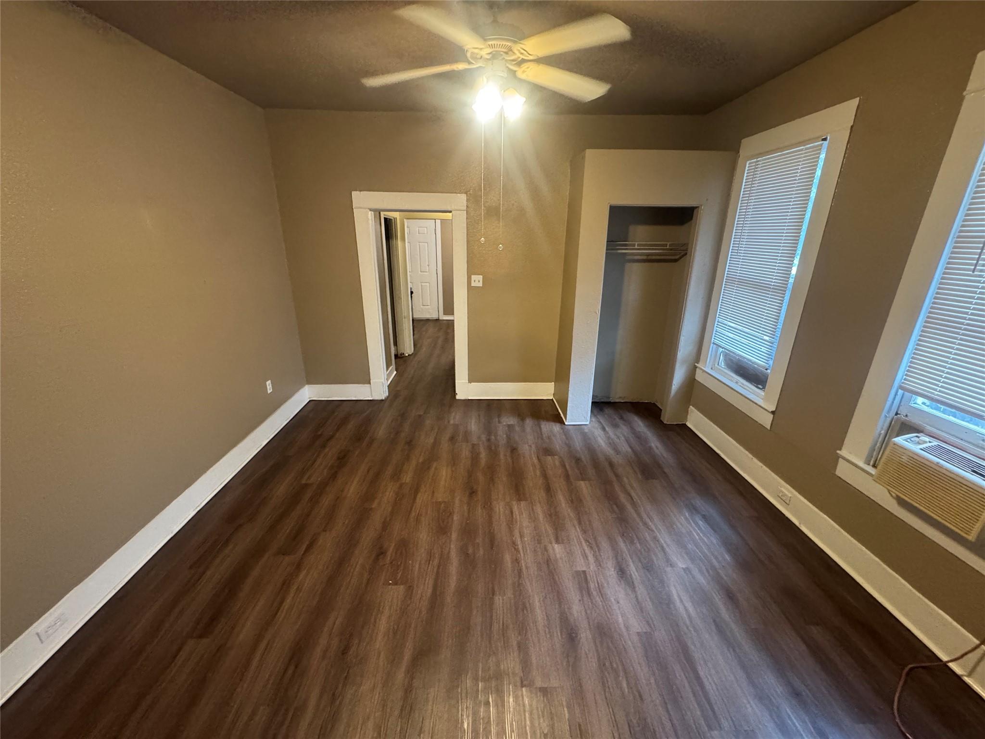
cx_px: 492
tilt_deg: -20.1
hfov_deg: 102.1
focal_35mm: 14
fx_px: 398
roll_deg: -1.2
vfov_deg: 85.7
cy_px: 370
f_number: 2.2
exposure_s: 1/60
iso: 800
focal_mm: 2.22
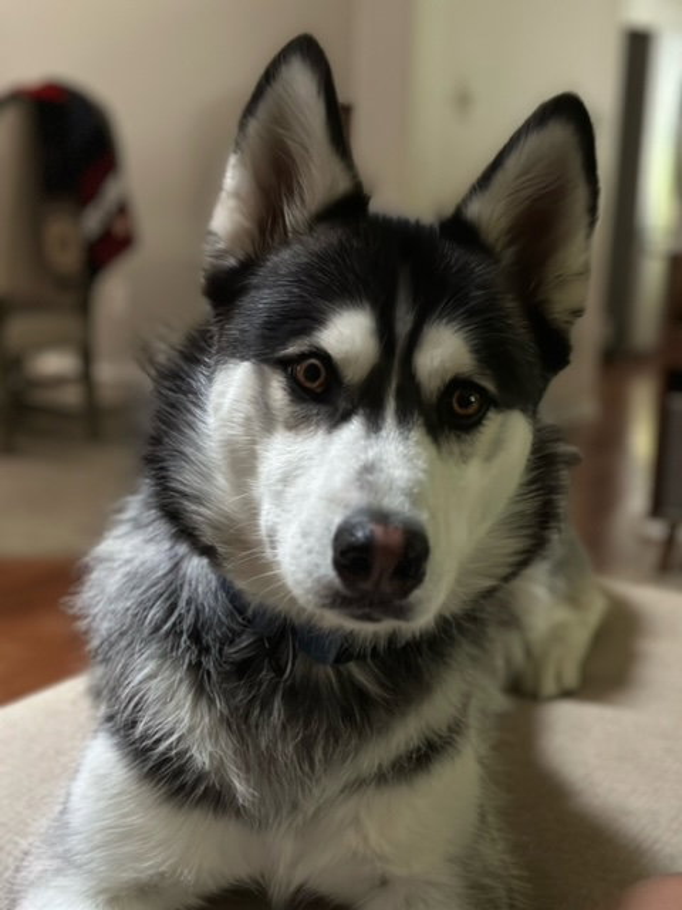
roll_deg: -1.9
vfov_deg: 39.7
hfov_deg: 30.3
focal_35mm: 48
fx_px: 1261
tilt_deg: -11.9
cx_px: 341
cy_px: 455
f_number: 1.78
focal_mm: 6.86
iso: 800
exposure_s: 1/30
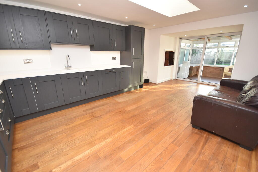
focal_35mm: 15
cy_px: 86
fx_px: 108
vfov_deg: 77.3
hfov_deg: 100.4
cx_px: 129
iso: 800
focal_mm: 10
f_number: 4.5
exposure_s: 1/160
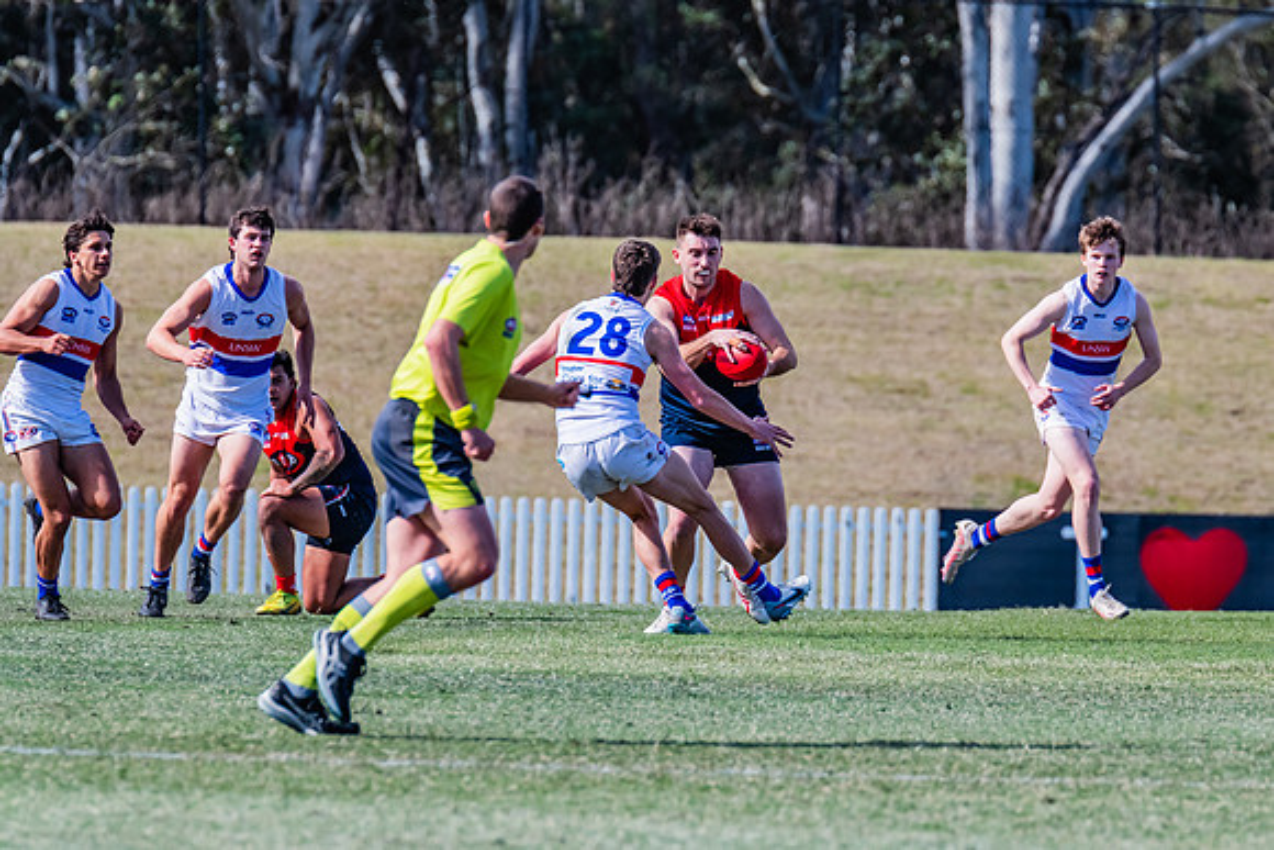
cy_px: 428
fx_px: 18777
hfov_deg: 3.9
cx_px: 791
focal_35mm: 530
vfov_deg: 2.6
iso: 800
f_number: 7.1
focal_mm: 420
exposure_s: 1/2000
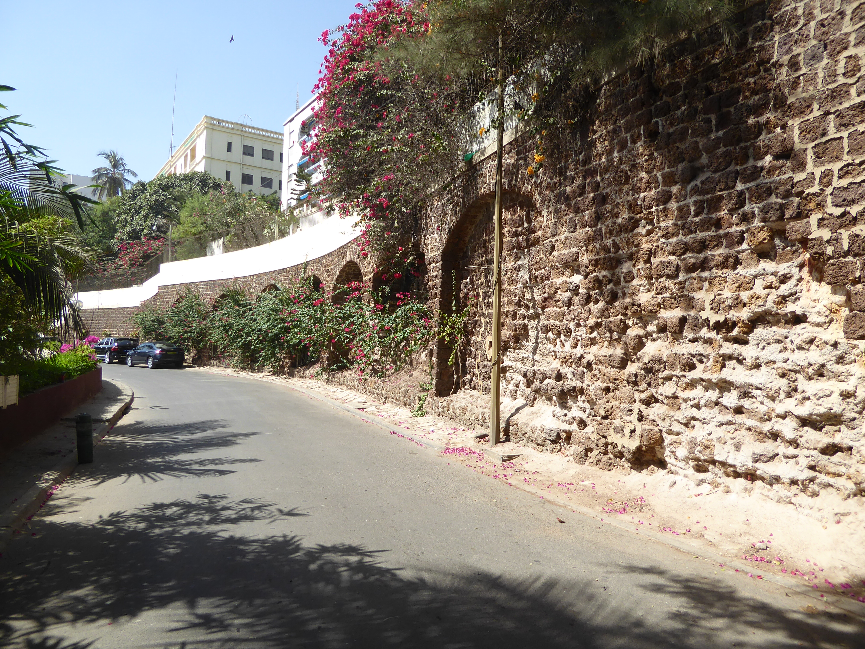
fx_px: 625
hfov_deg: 69.4
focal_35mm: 25
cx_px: 432
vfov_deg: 54.9
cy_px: 324
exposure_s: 1/500
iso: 80
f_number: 3.3
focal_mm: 4.3
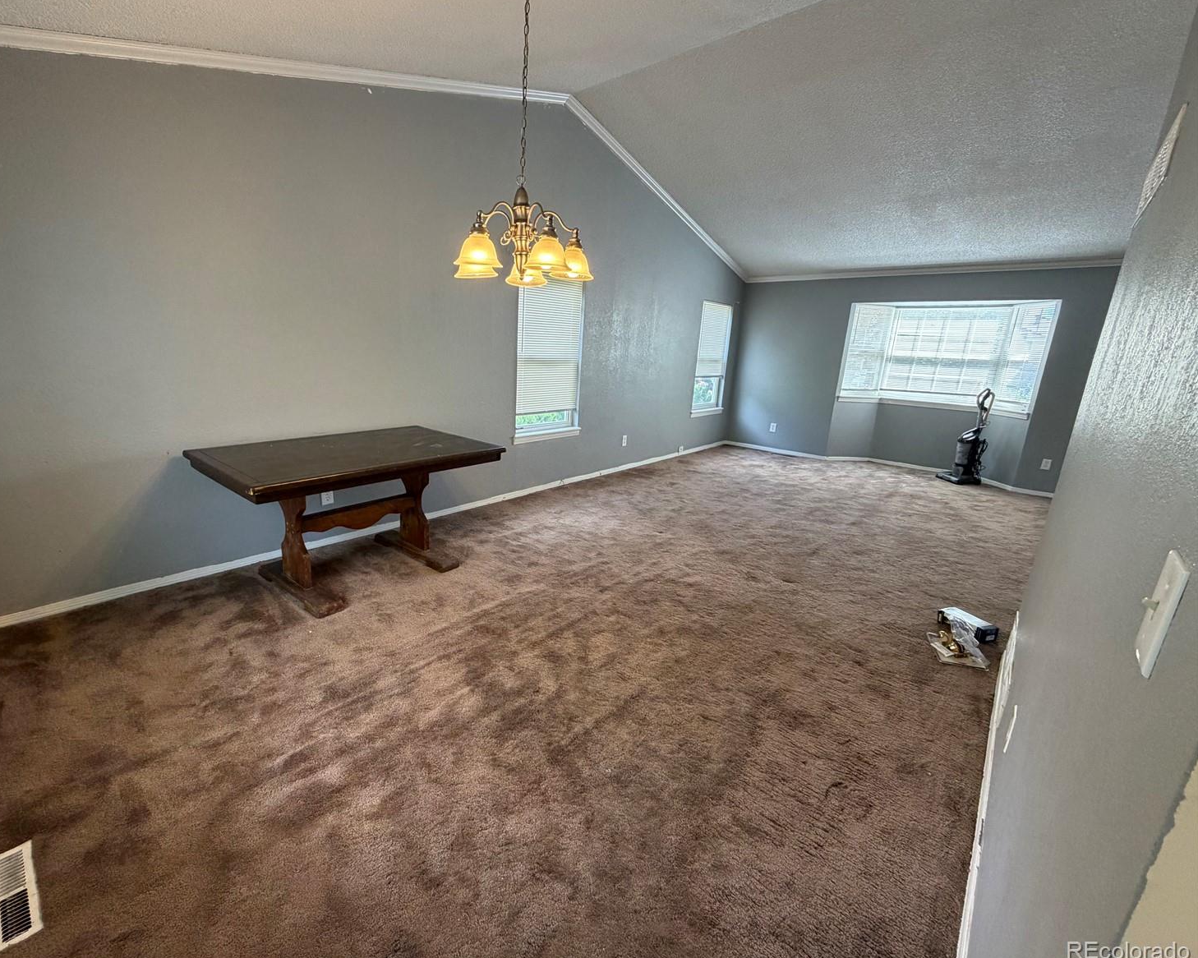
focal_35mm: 15
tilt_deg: -14.2
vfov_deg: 84.0
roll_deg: -1.8
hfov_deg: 96.5
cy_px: 475
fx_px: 532
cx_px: 542
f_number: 2.2
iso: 250
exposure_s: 1/120
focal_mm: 2.22
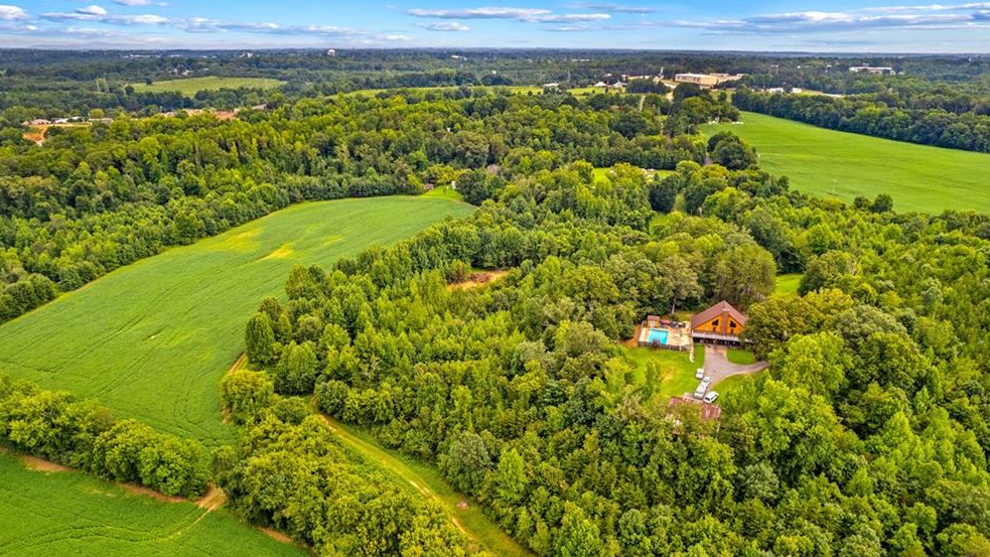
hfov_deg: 76.3
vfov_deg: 47.6
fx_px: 630
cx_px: 496
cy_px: 301
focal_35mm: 24
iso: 100
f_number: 2.8
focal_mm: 8.38
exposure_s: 1/640
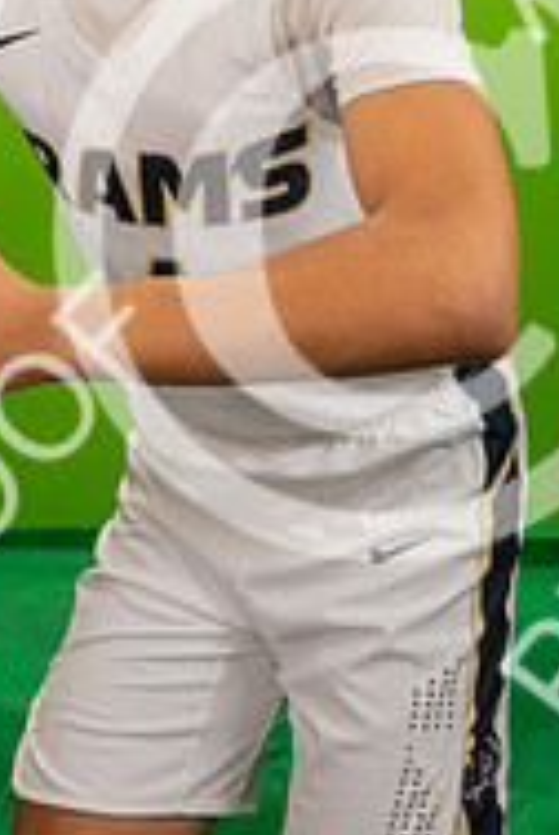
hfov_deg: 12.0
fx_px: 2669
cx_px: 329
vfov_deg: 17.3
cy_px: -35
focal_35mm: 115
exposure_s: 1/60
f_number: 20
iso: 800
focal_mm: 24
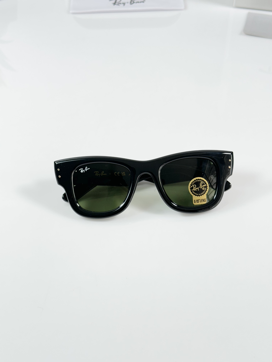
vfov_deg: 39.7
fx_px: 503
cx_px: 136
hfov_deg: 30.3
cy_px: 181
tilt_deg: -47.3
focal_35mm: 48
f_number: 1.78
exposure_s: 1/100
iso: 40
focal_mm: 6.86
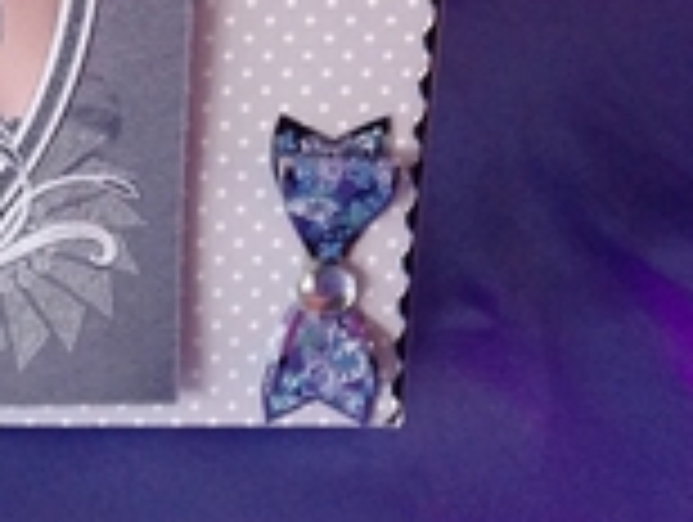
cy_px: -184
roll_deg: -0.2
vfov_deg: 13.9
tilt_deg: -44.6
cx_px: -212
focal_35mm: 102
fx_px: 2045
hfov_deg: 18.0
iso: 125
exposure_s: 1/15
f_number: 2.4
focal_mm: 4.28
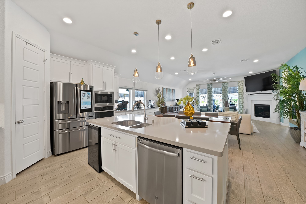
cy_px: 102
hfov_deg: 112.6
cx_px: 153
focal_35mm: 12
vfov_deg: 90.1
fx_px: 102
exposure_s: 1/3
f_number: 9
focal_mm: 12
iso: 640
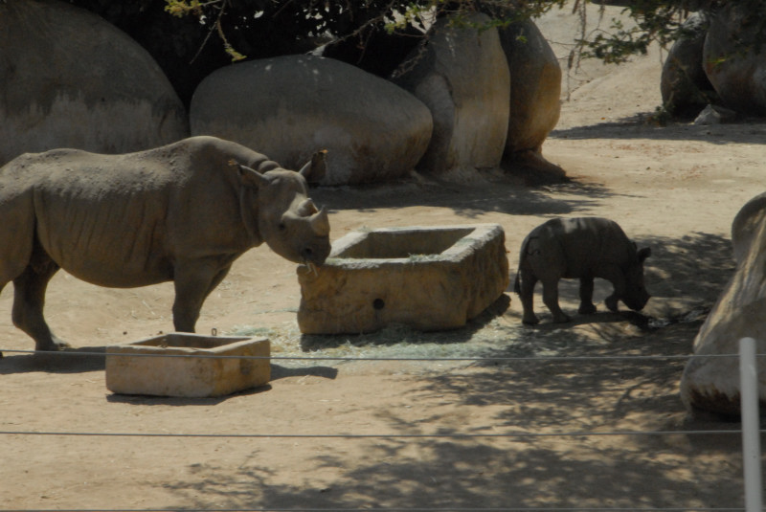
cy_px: 256
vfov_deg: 6.8
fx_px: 4313
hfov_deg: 10.2
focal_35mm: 202
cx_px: 383
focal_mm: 135
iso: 1100
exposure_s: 1/125
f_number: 36
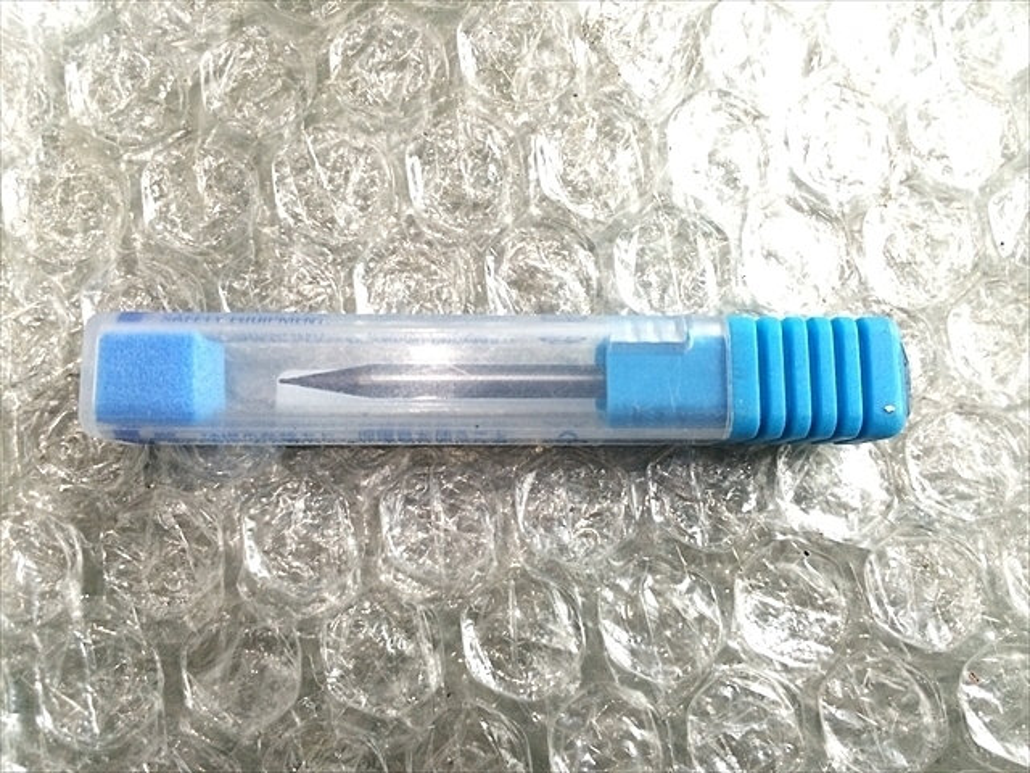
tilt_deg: -83.3
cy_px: 386
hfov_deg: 61.7
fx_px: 863
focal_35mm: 29
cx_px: 515
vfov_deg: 48.2
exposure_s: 1/33
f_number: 2.2
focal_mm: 4.15
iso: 200
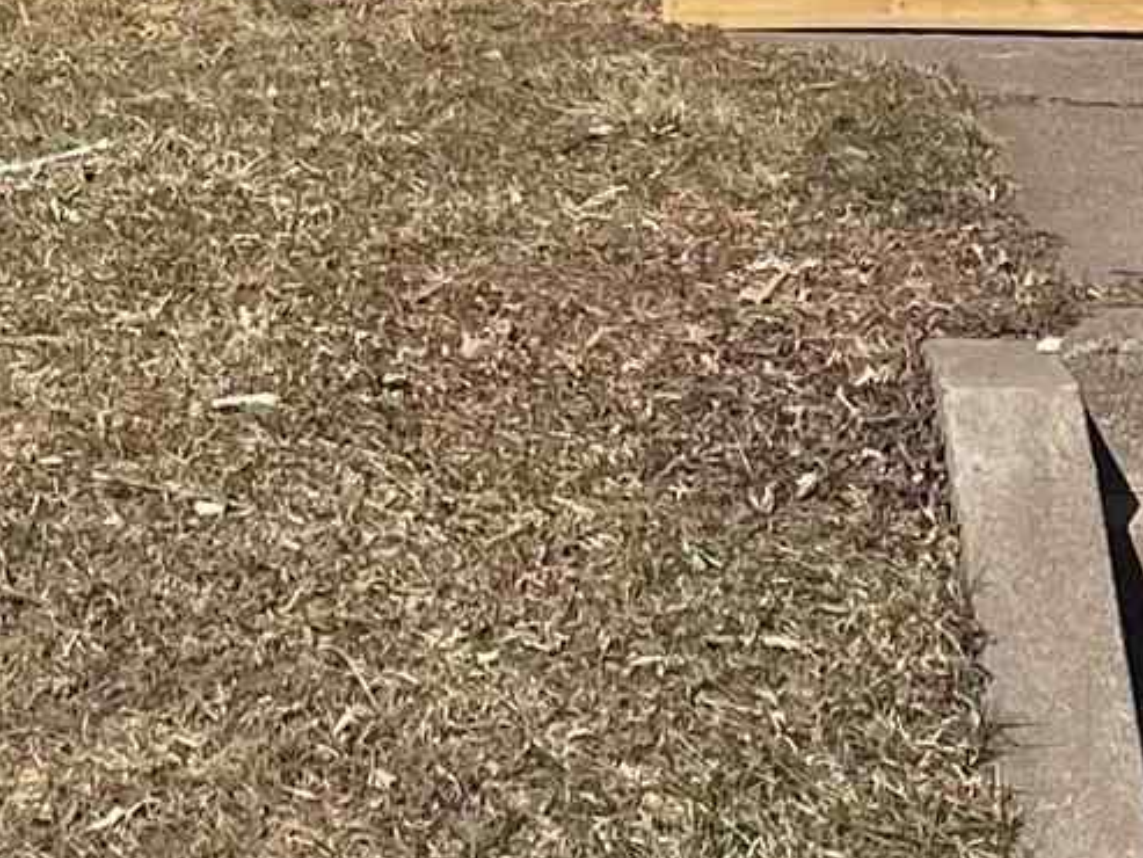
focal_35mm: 162
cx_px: 348
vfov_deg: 8.3
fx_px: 5350
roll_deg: -1.3
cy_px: -1257
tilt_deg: +12.0
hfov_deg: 12.2
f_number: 1.6
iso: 32
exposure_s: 1/4831
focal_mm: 4.2
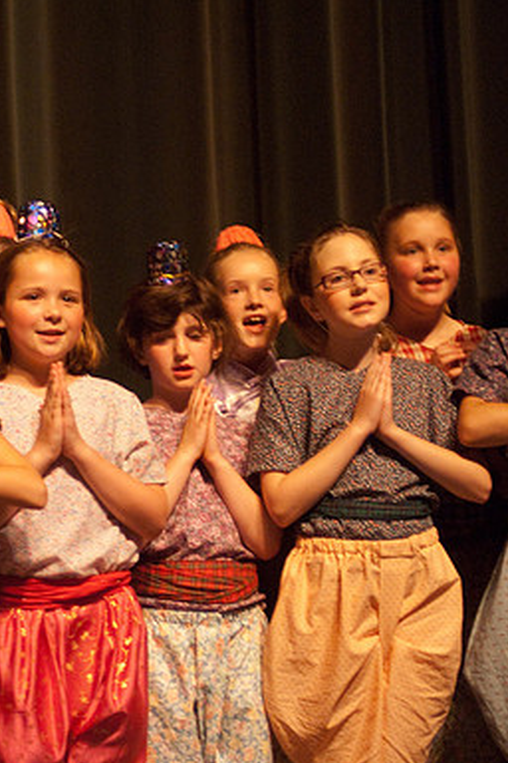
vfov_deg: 18.8
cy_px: 383
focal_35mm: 109
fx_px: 2307
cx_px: 131
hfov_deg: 12.5
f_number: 2.8
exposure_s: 1/25
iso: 1000
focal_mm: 48
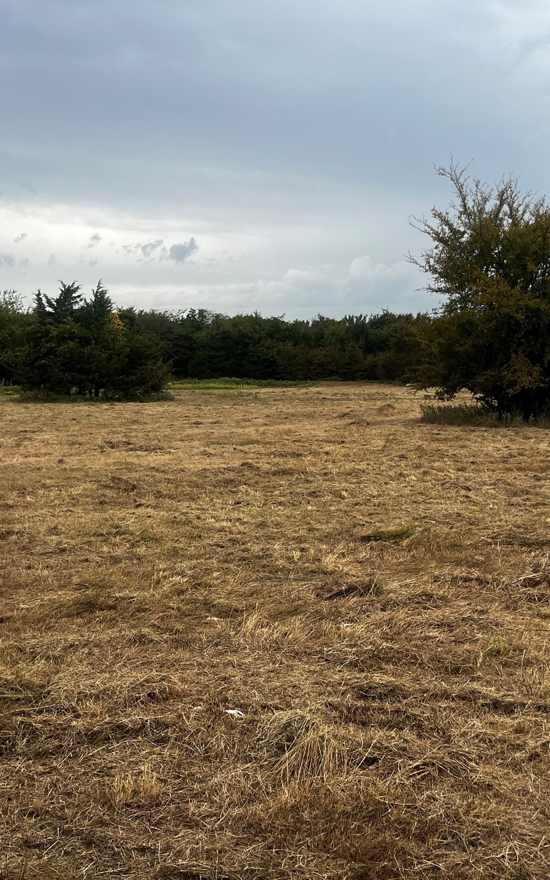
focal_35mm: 37
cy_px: 440
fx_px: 887
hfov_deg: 33.9
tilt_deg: -4.3
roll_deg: -0.2
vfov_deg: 52.8
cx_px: 391
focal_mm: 5.1
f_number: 1.6
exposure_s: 1/705
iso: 50
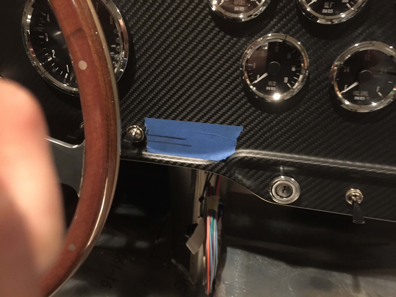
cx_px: 198
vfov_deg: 48.2
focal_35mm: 29
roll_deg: +0.5
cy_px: 148
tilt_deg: -35.7
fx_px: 332
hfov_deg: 61.7
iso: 500
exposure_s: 1/15
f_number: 2.2
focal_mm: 4.15
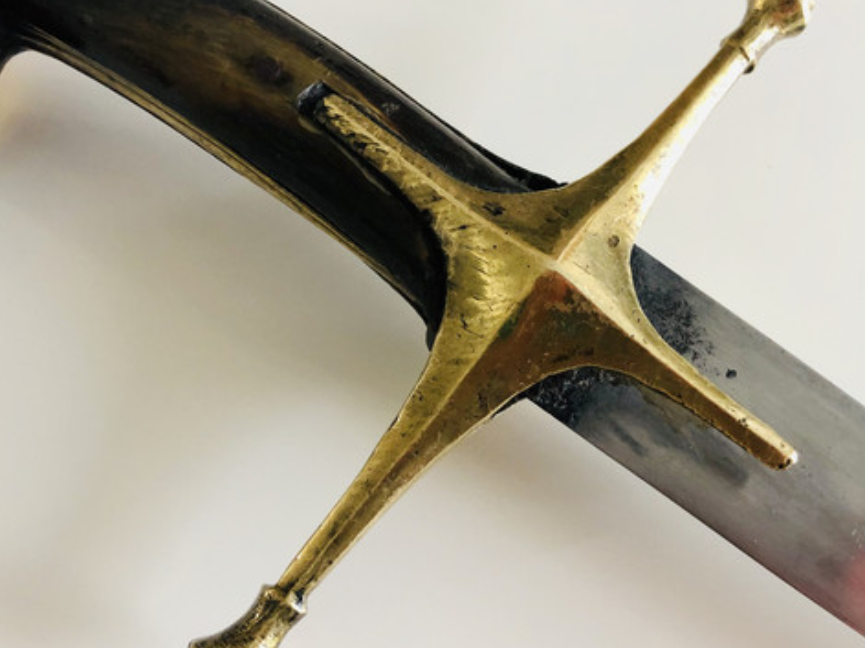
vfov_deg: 37.7
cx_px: 515
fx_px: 950
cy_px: 329
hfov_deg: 48.7
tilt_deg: -63.1
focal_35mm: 38
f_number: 1.8
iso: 40
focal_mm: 3.99
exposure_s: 1/15
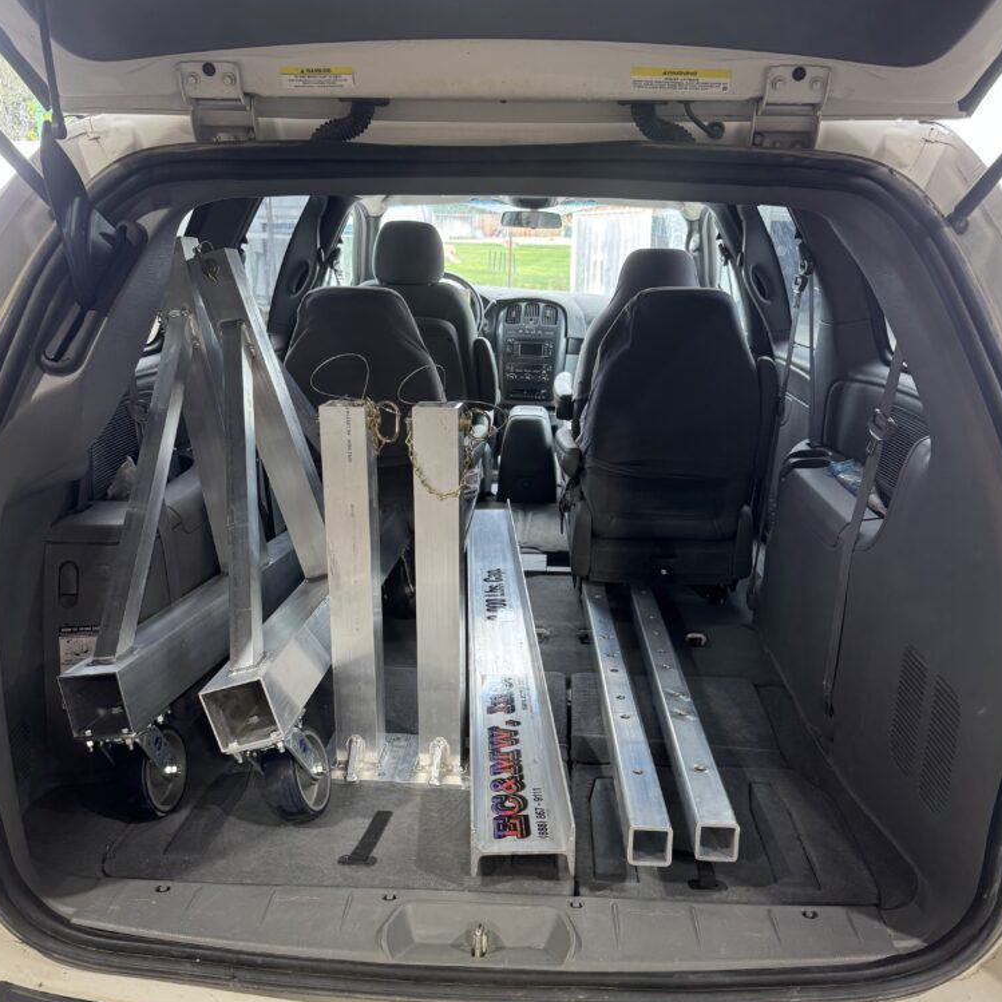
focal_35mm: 29
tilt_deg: -20.3
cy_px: 565
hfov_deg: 55.6
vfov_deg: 55.5
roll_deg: -0.8
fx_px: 950
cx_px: 502
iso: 200
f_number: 1.78
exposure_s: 1/120
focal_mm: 6.76
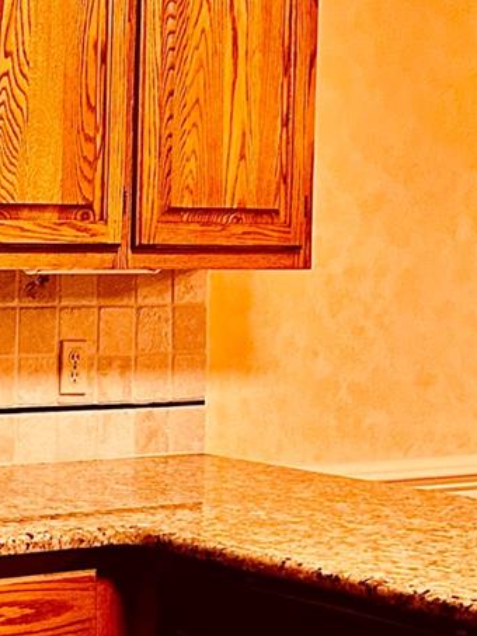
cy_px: 314
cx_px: -328
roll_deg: -0.4
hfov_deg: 15.0
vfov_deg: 22.3
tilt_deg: -1.6
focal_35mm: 88
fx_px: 1618
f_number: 1.5
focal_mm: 5.7
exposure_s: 1/60
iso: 320
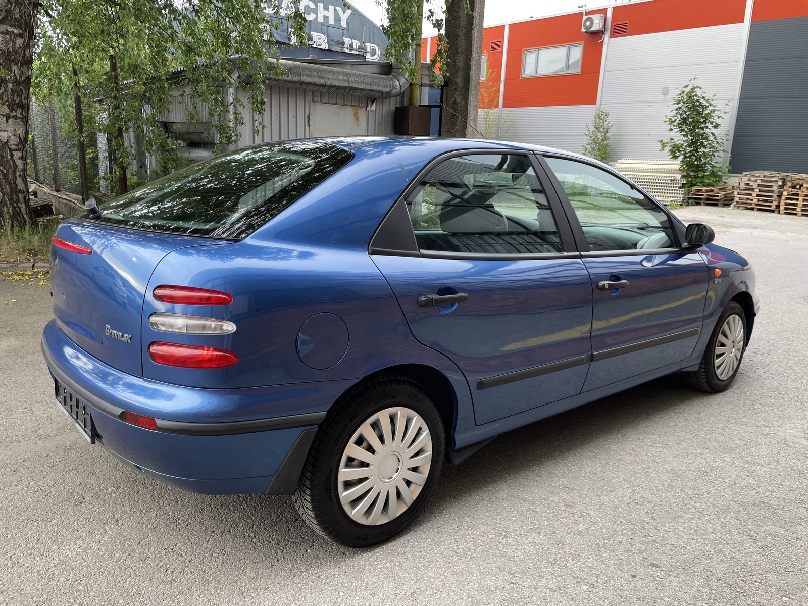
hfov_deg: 67.3
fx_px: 607
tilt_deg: -13.1
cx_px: 404
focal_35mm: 26
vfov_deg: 53.1
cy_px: 303
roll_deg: -3.2
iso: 40
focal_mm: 4.2
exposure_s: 1/121
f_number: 1.6
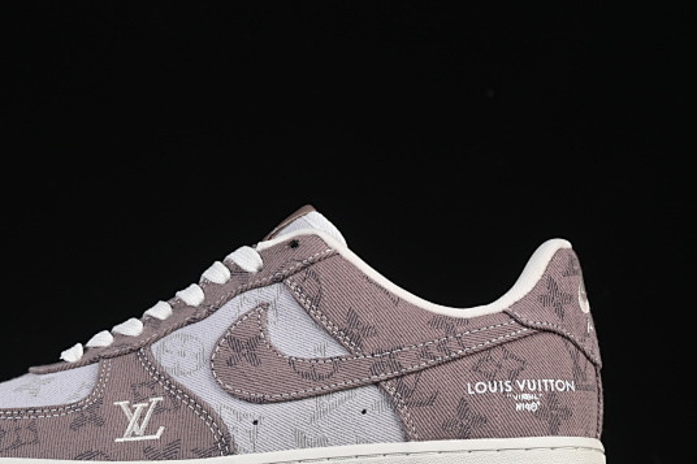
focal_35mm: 112
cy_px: 335
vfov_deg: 12.2
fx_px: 2168
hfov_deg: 18.2
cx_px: 241
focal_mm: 50
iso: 160
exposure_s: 1/80
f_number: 8
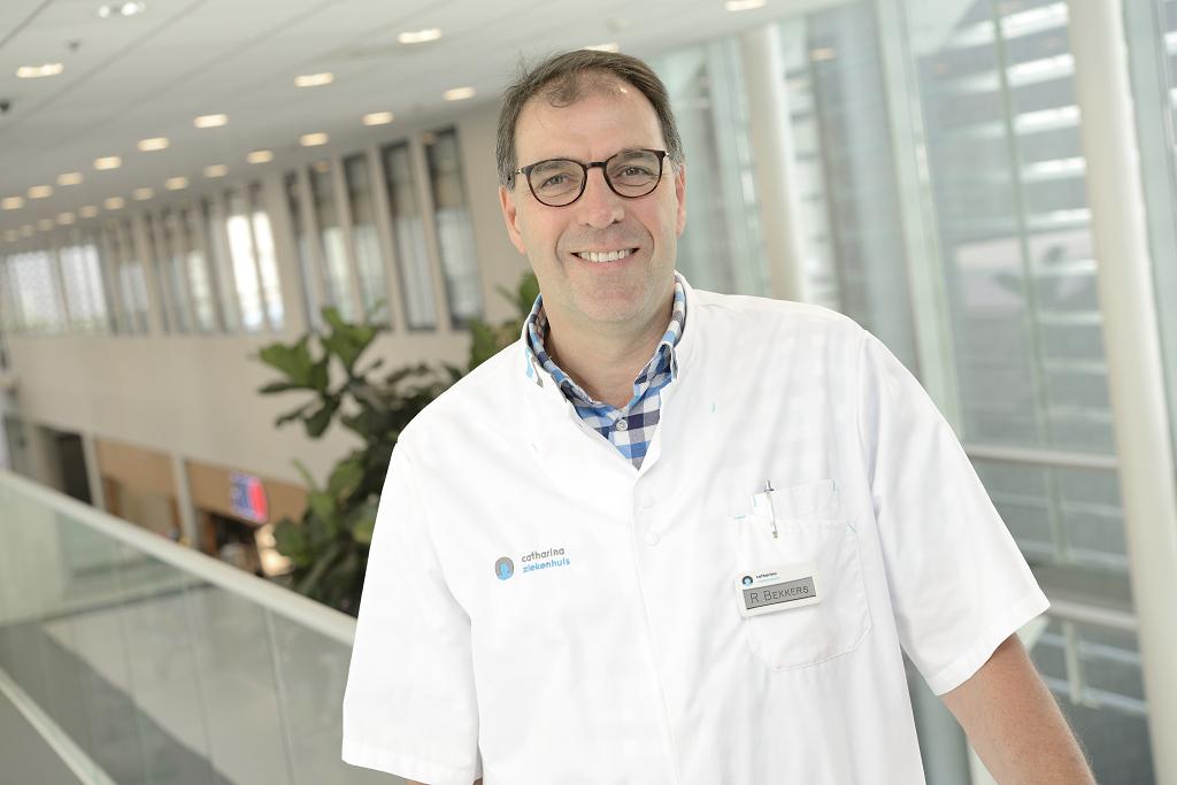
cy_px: 392
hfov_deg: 33.4
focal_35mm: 60
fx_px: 1962
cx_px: 588
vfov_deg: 22.6
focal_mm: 60
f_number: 5.6
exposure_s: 1/200
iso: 500
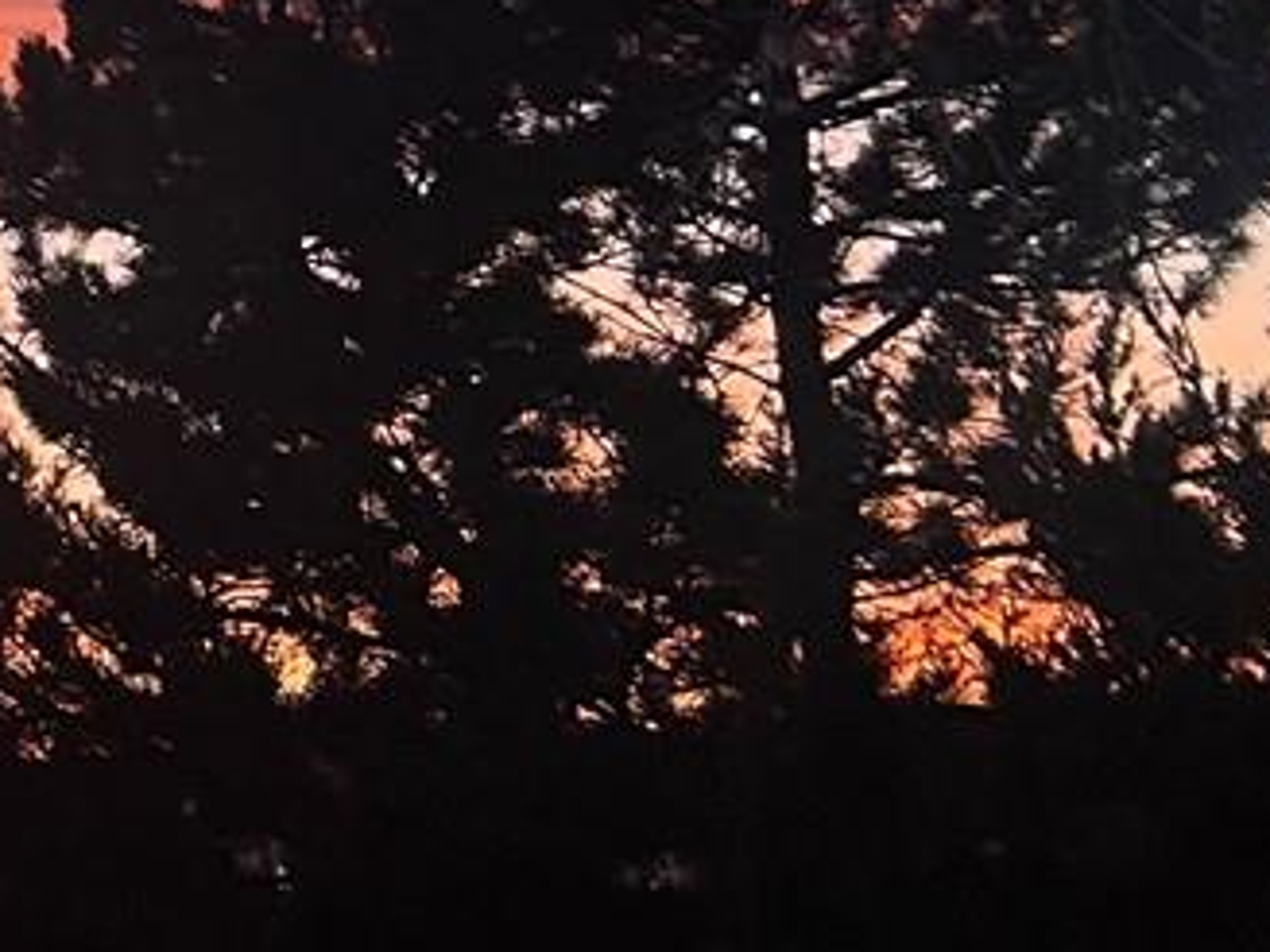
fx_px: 4659
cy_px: 116
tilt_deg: +10.6
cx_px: -1773
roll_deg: +2.2
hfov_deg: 12.3
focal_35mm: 127
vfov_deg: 11.6
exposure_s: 1/60
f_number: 1.5
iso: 160
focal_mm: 5.7
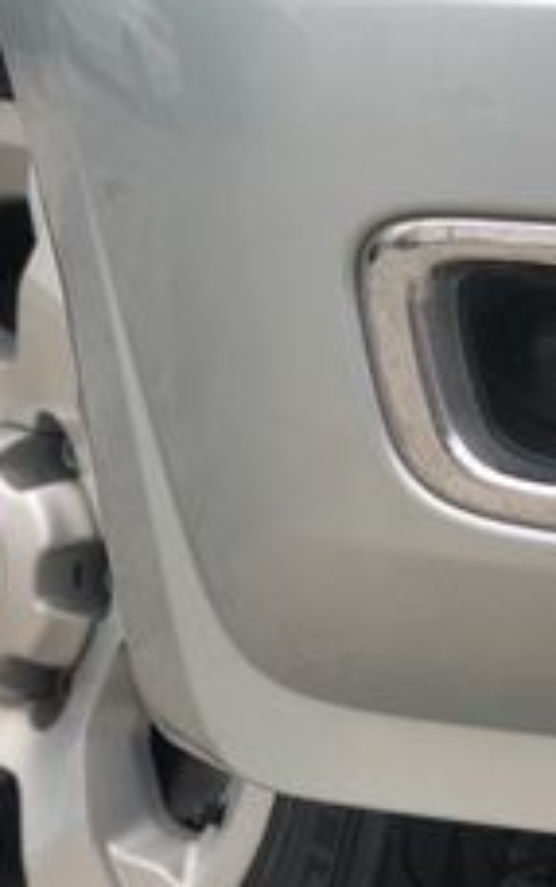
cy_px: 514
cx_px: 272
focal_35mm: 116
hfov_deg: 11.3
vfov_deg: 17.9
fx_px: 2805
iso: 16
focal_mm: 6
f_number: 2.4
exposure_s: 1/120
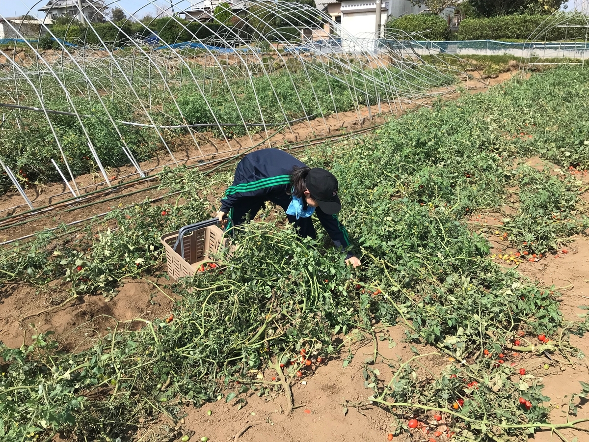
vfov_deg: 49.7
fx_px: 476
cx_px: 294
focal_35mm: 28
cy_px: 221
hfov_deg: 63.4
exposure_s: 1/1681
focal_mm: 3.99
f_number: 1.8
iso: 20
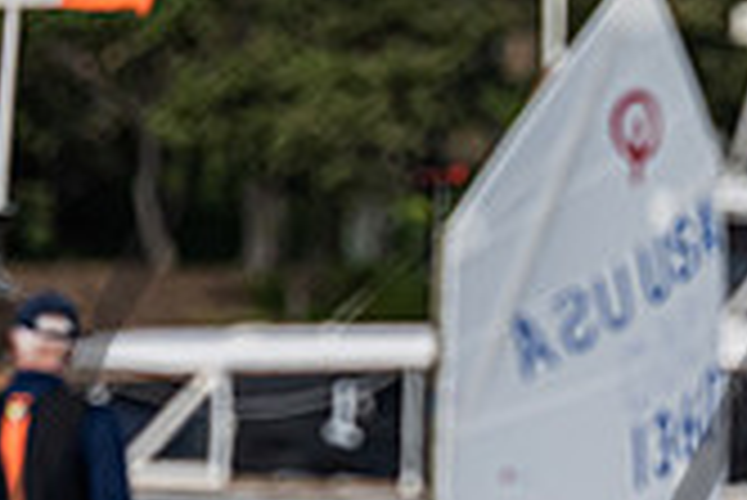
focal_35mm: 1926
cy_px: 1110
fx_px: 39998
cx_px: 828
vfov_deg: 0.7
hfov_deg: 1.1
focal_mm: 400
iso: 320
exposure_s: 1/1000
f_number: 8
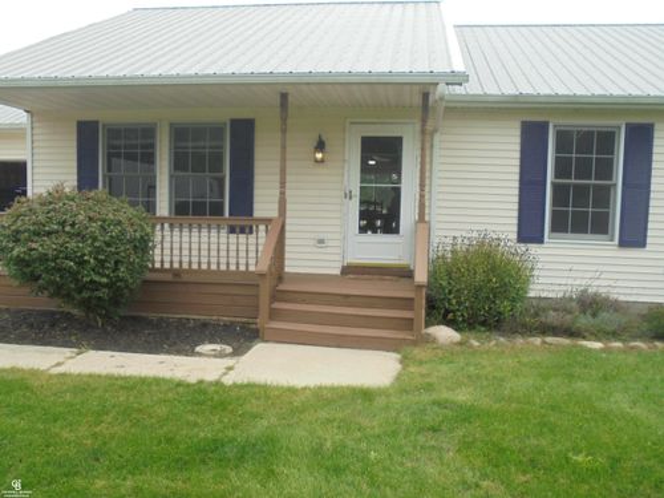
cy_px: 249
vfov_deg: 48.2
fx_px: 556
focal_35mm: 29
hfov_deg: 61.7
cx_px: 332
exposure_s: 1/250
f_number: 3.7
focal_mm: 5.3
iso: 100
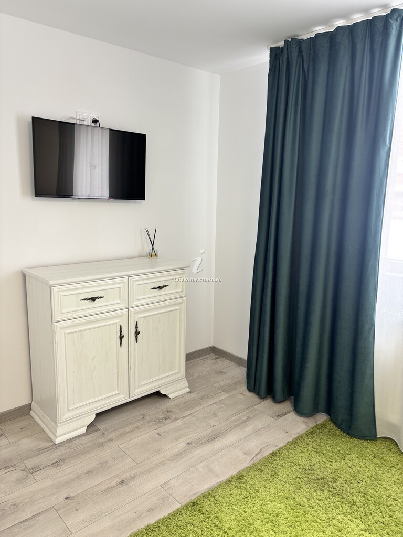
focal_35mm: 26
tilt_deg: -10.6
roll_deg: -1.1
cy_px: 268
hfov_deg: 53.1
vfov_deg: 67.3
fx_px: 404
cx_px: 202
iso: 64
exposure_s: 1/50
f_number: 1.6
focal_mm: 5.96
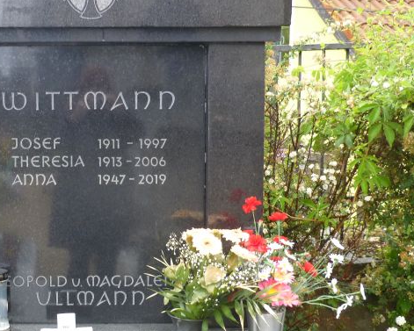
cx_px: 73
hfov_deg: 27.3
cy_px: 190
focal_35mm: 68
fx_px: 833
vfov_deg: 22.5
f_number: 3.9
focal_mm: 7.4
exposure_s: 1/60
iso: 125
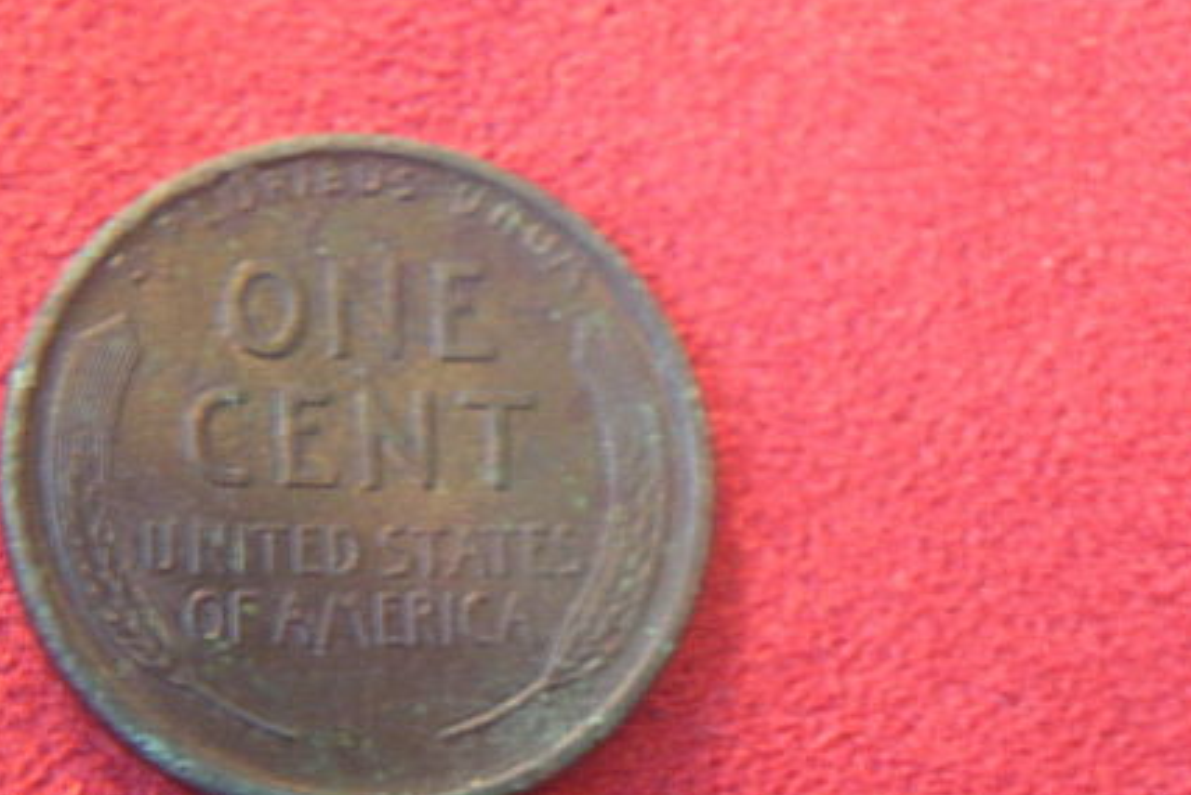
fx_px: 4434
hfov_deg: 15.3
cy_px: 431
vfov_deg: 10.2
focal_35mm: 134
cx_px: 480
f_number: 5
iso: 474
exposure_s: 1/8
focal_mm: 17.4
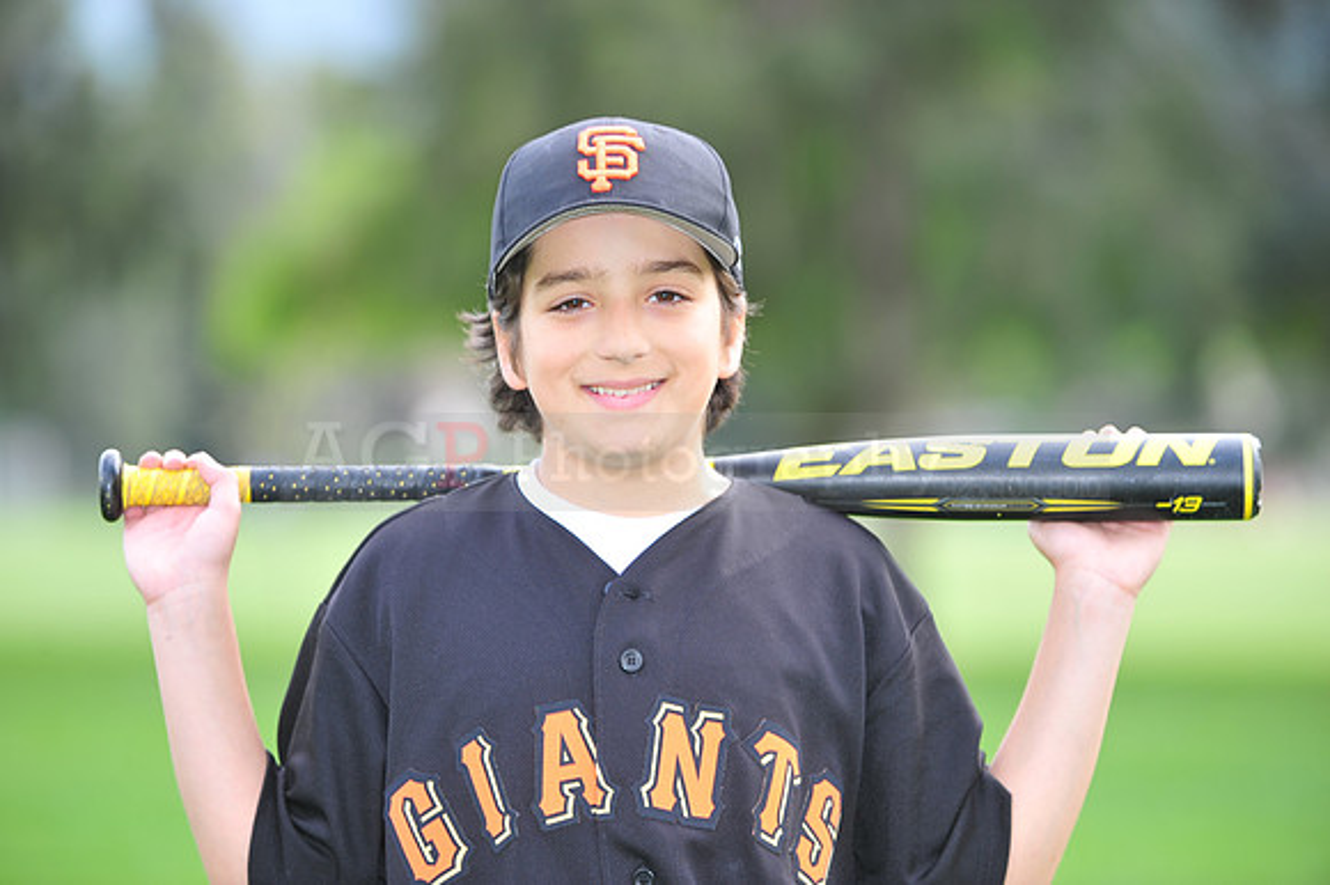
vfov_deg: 6.9
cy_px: 442
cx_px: 665
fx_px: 7384
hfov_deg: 10.3
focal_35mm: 200
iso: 200
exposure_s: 1/160
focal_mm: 200
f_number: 4.5
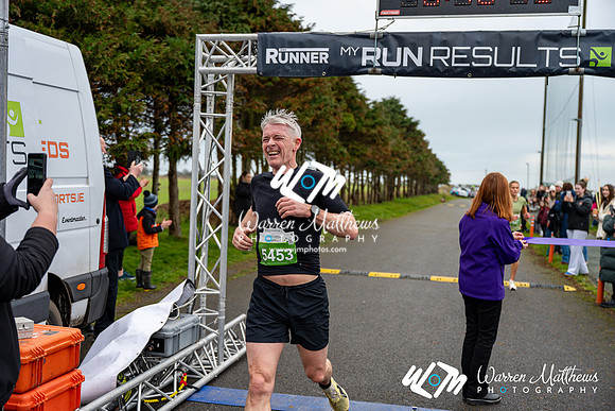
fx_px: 666
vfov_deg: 34.2
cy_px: 206
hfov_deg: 49.5
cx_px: 308
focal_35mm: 39
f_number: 2.8
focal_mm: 39
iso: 280
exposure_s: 1/1250
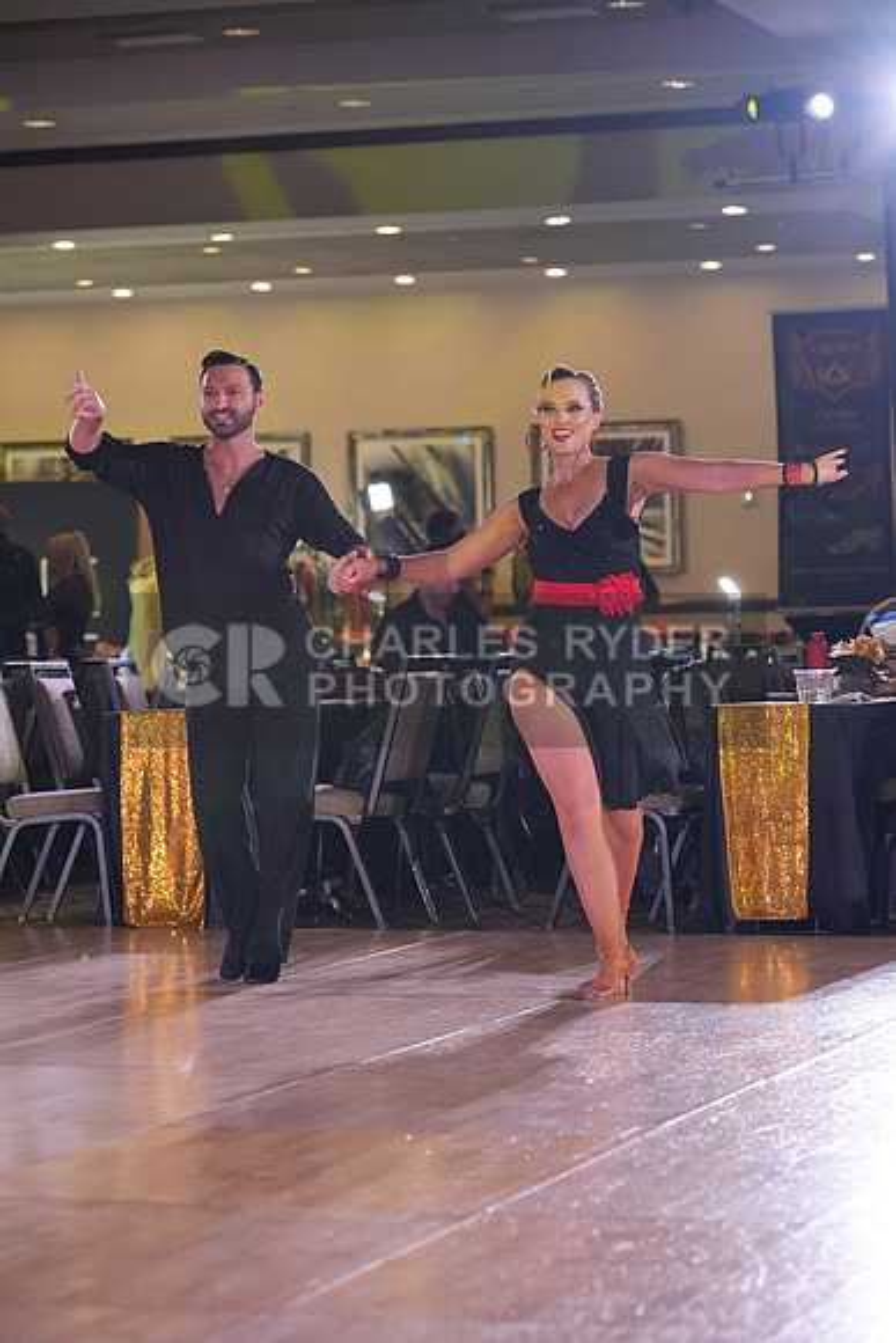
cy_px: 672
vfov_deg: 20.4
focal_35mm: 100
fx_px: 3731
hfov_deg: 13.7
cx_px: 448
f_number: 4
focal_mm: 100
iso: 2000
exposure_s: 1/400
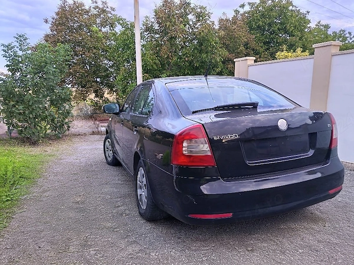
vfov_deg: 56.8
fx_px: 245
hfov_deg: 71.6
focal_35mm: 24
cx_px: 177
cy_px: 132
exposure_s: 1/50
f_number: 1.75
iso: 542
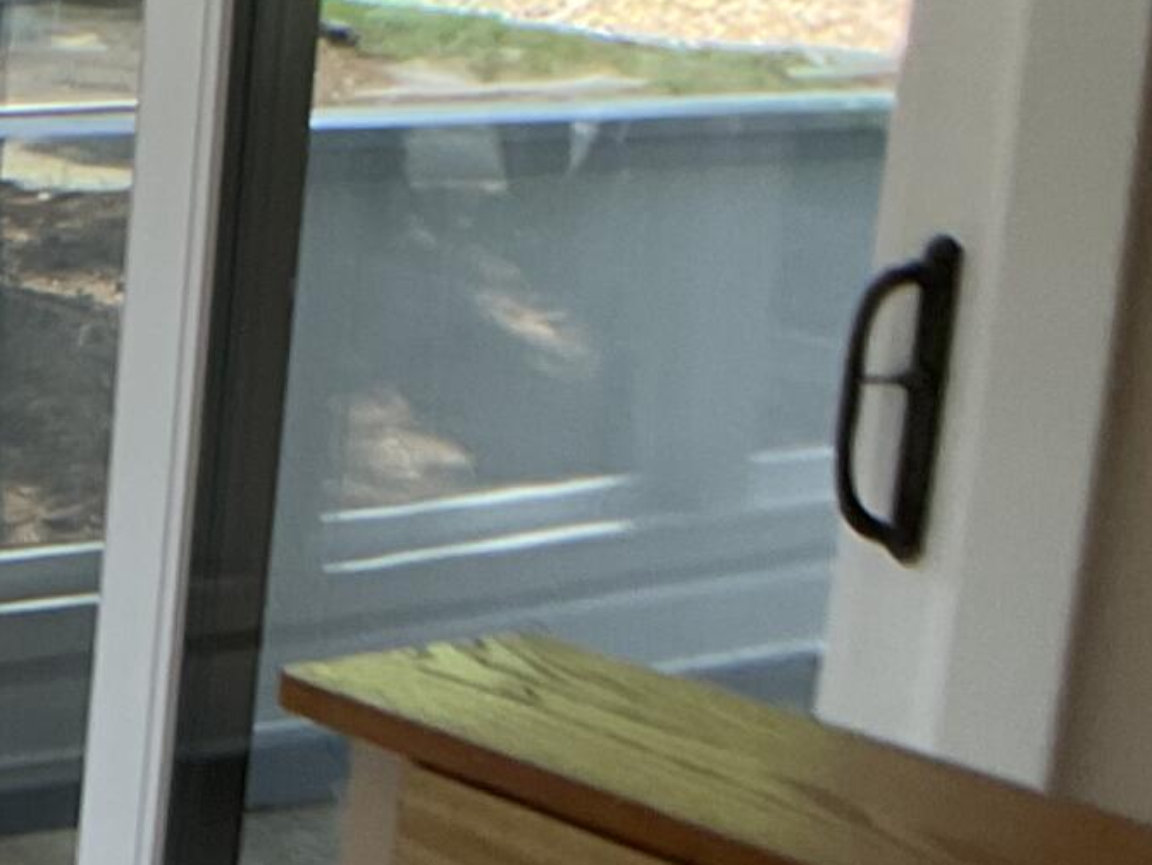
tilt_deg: -11.2
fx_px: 4327
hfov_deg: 13.4
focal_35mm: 130
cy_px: 358
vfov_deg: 11.4
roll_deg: -0.3
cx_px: -1002
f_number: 1.8
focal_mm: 3
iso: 40
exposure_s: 1/120
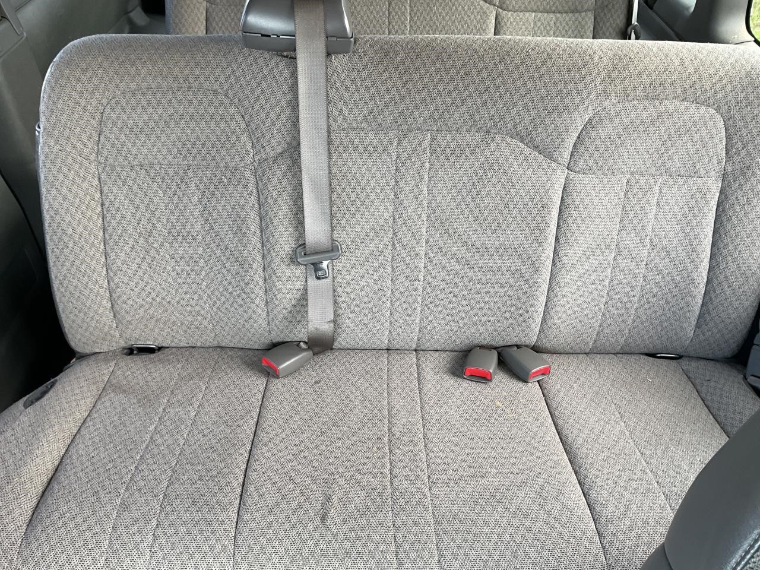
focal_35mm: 29
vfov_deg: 48.2
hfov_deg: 61.7
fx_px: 637
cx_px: 380
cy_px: 285
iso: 40
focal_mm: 3
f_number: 1.8
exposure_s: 1/60
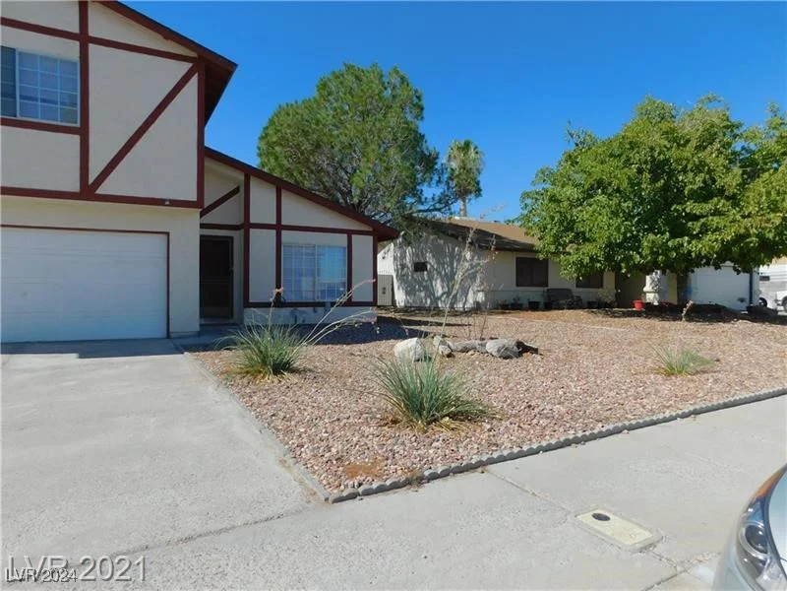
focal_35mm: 23
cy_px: 296
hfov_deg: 73.9
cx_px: 394
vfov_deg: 58.9
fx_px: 523
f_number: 6
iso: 125
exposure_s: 1/500
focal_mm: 4
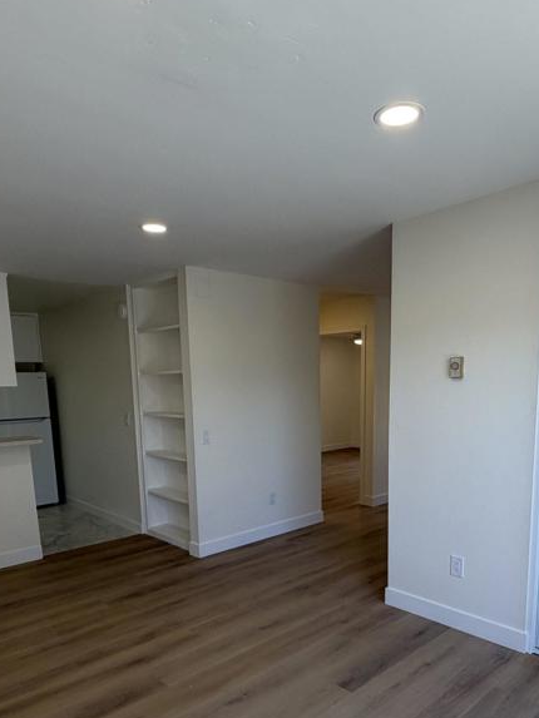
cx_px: 288
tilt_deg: -8.6
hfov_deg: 54.8
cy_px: 465
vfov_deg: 67.9
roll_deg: +2.0
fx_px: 519
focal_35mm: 25
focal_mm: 2.22
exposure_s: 1/120
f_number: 2.2
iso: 64
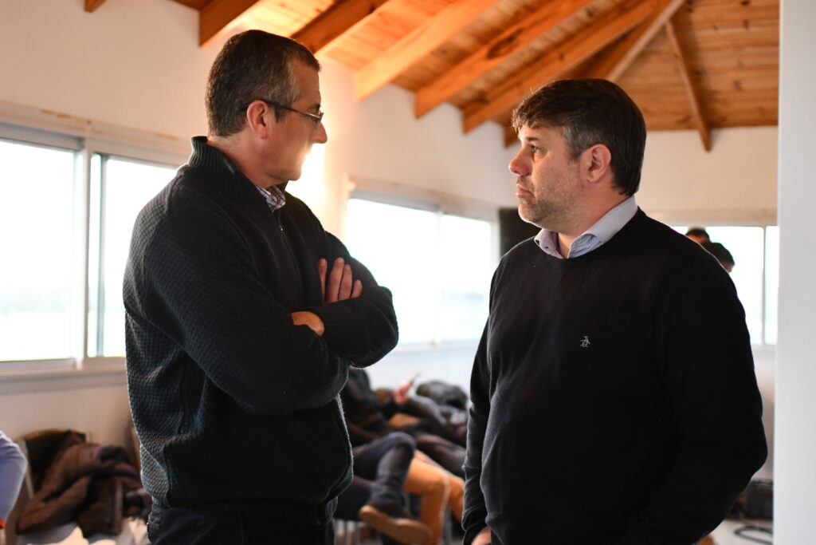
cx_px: 408
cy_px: 272
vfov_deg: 26.0
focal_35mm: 52
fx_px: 1179
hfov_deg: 38.2
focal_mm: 35
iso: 3200
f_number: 1.8
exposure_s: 1/200
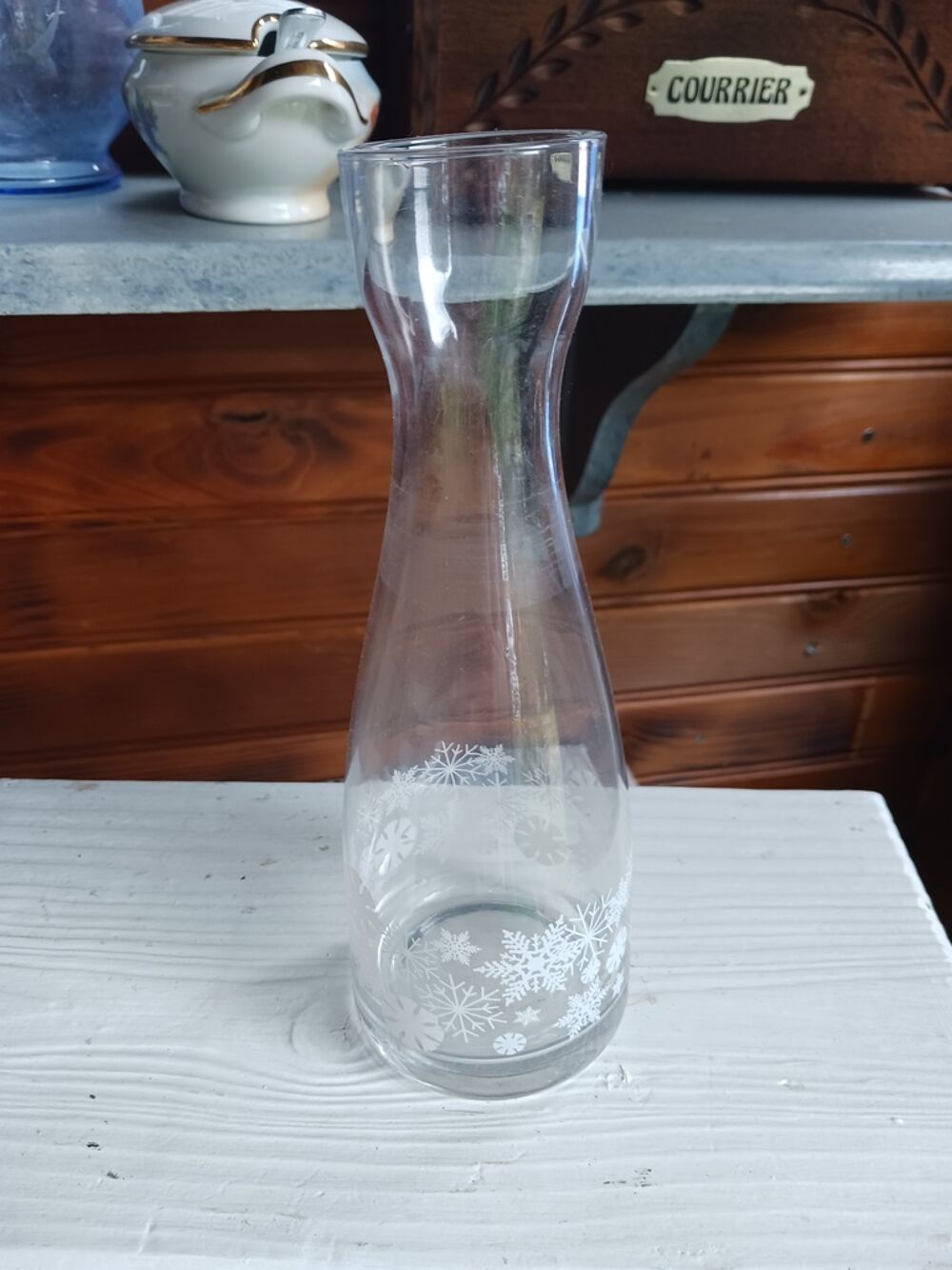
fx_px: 990
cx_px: 476
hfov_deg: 51.4
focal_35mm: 27
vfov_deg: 65.3
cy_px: 635
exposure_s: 1/50
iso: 200
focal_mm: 4
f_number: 1.8
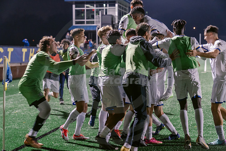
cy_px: 76
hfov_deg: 28.8
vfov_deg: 19.5
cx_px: 113
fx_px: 440
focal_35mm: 70
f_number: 3.5
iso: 2500
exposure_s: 1/125
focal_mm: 70
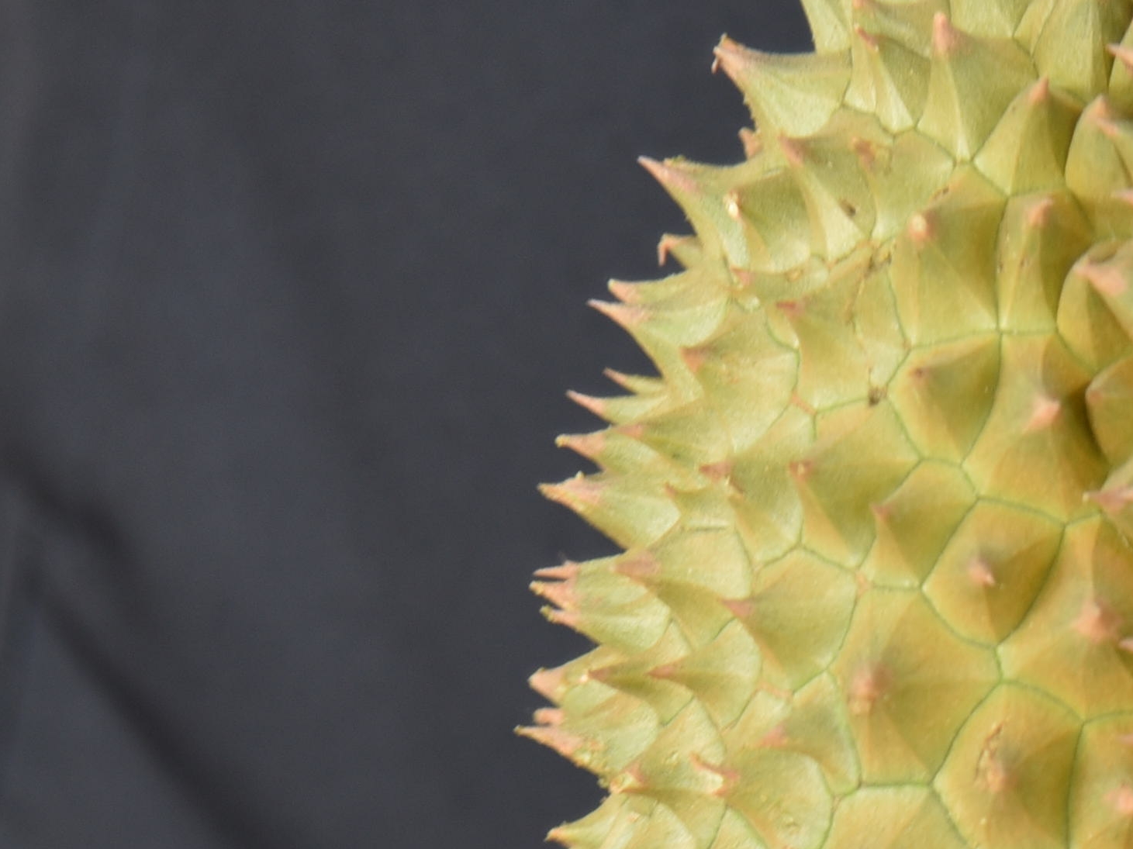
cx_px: 1103
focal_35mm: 416
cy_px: 794
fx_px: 13613
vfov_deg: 3.6
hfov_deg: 4.8
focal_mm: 105
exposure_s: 1/60
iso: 450
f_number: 4
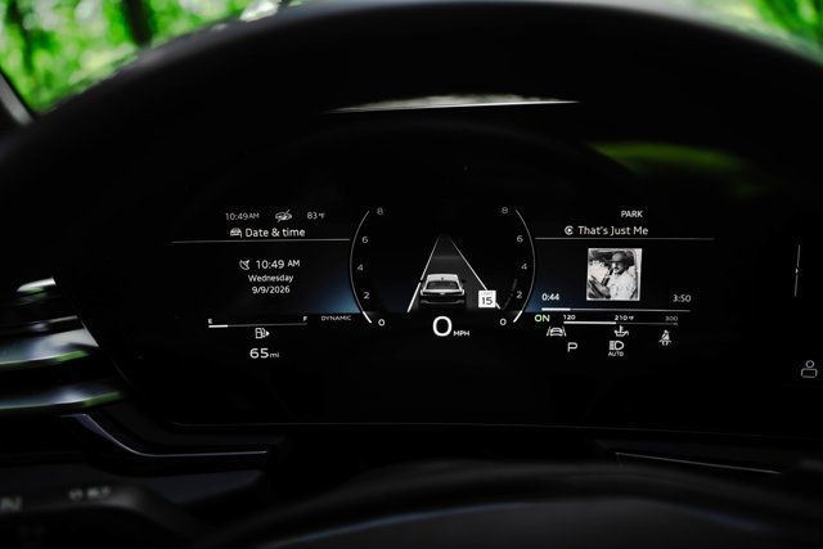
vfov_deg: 42.3
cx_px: 412
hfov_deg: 60.3
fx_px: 709
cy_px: 274
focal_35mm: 31
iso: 640
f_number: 2.8
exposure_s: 1/400
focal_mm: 31
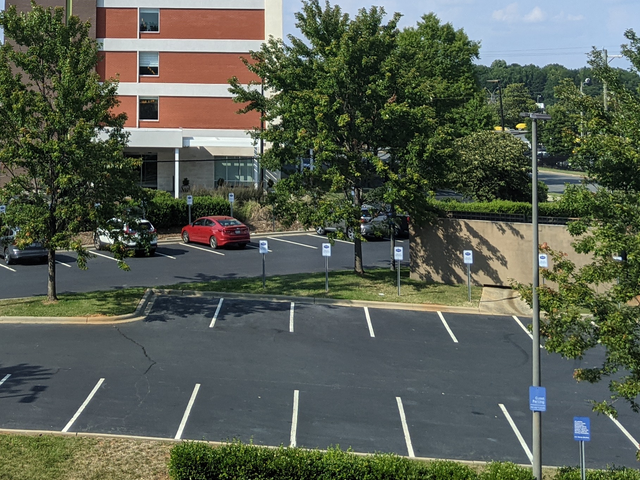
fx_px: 1109
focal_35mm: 60
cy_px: -28
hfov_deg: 31.1
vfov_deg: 23.2
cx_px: 101
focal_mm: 4.44
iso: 67
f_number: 1.8
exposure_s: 1/2347
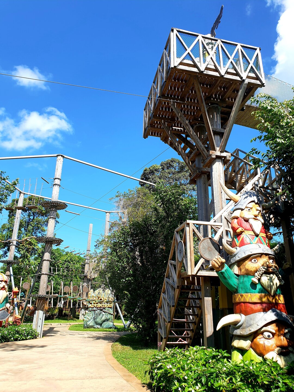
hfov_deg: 53.1
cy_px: 196
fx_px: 294
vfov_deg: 67.3
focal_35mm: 26
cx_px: 147
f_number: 2.4
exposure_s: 1/955
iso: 50
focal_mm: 4.3
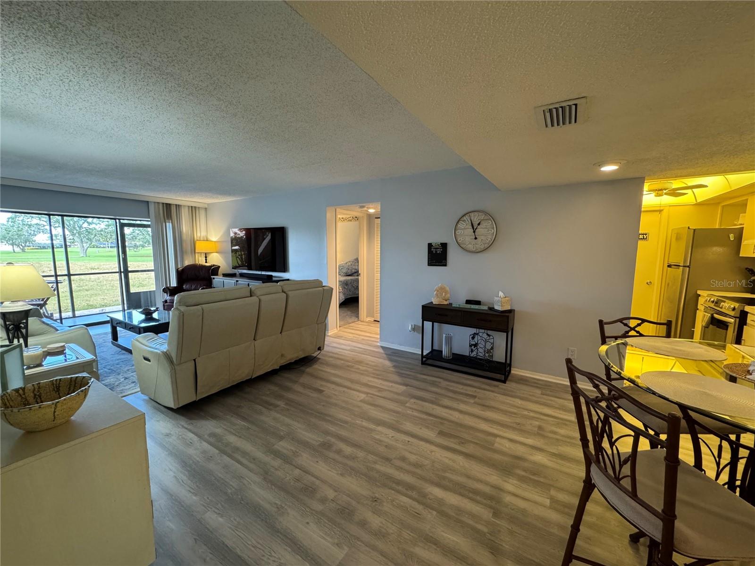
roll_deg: -0.6
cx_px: 378
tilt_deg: -7.2
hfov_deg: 102.1
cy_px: 283
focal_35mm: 14
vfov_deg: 85.7
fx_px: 305
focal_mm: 2.22
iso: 320
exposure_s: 1/60
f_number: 2.2
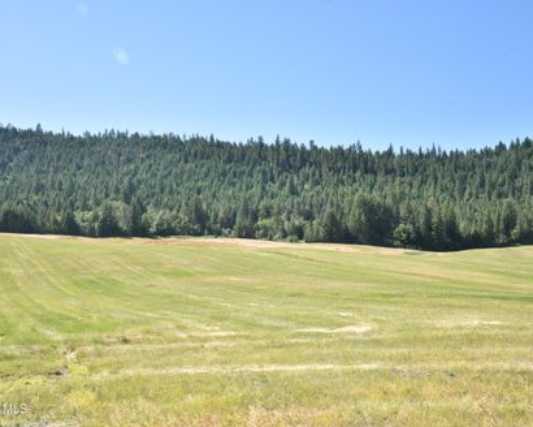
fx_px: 631
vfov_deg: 37.3
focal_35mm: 40
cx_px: 247
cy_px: 212
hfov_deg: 45.8
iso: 220
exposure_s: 1/40
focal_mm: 35
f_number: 22
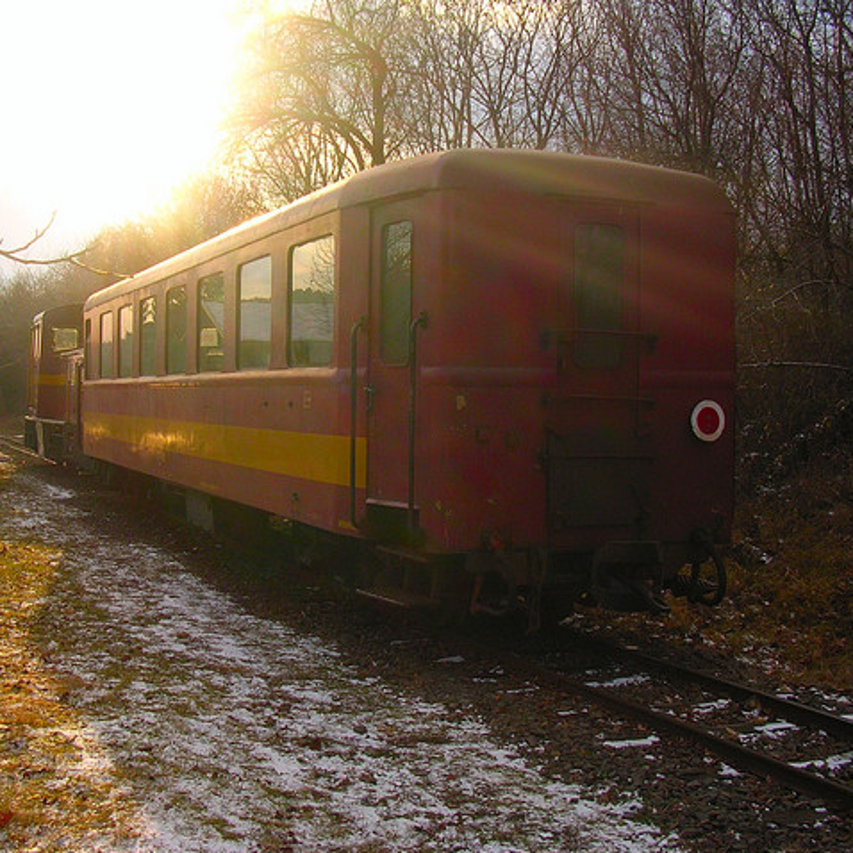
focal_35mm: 45
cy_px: 426
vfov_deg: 37.6
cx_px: 371
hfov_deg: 37.5
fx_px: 1255
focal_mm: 5.8
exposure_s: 1/494
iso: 100
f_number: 2.8
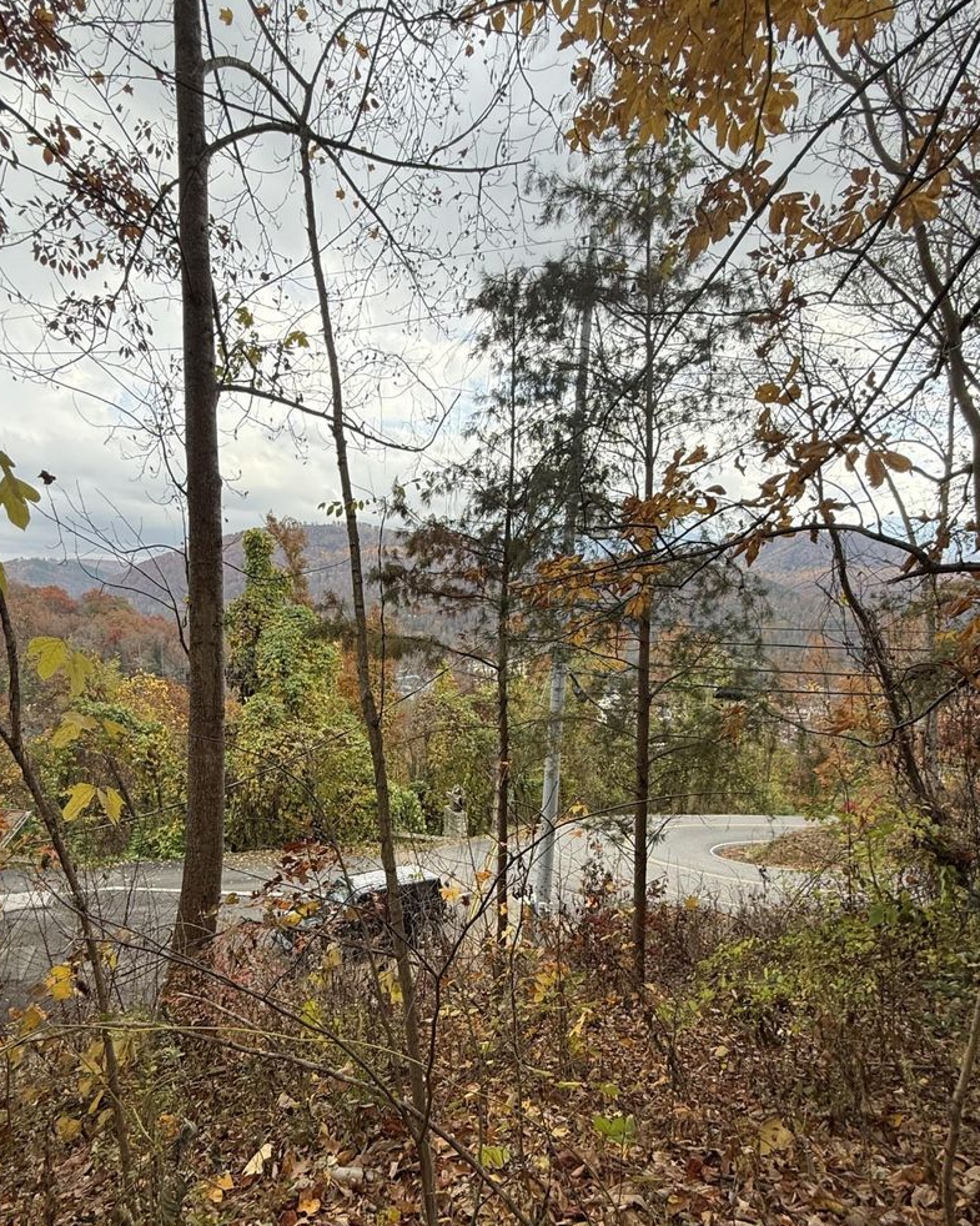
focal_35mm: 19
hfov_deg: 70.7
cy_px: 746
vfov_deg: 82.1
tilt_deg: -10.1
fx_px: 689
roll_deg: +0.0
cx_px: 442
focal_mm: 2.22
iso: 64
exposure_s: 1/510
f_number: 2.2
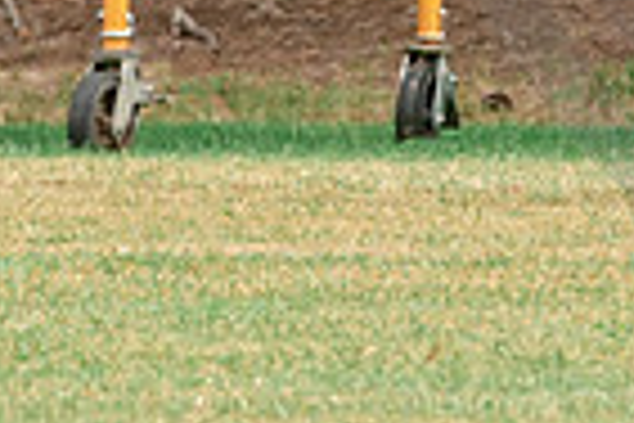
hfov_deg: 0.9
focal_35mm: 2230
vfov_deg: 0.6
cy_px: -277
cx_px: 594
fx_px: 39270
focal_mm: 200
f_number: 4
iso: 250
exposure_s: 1/1000
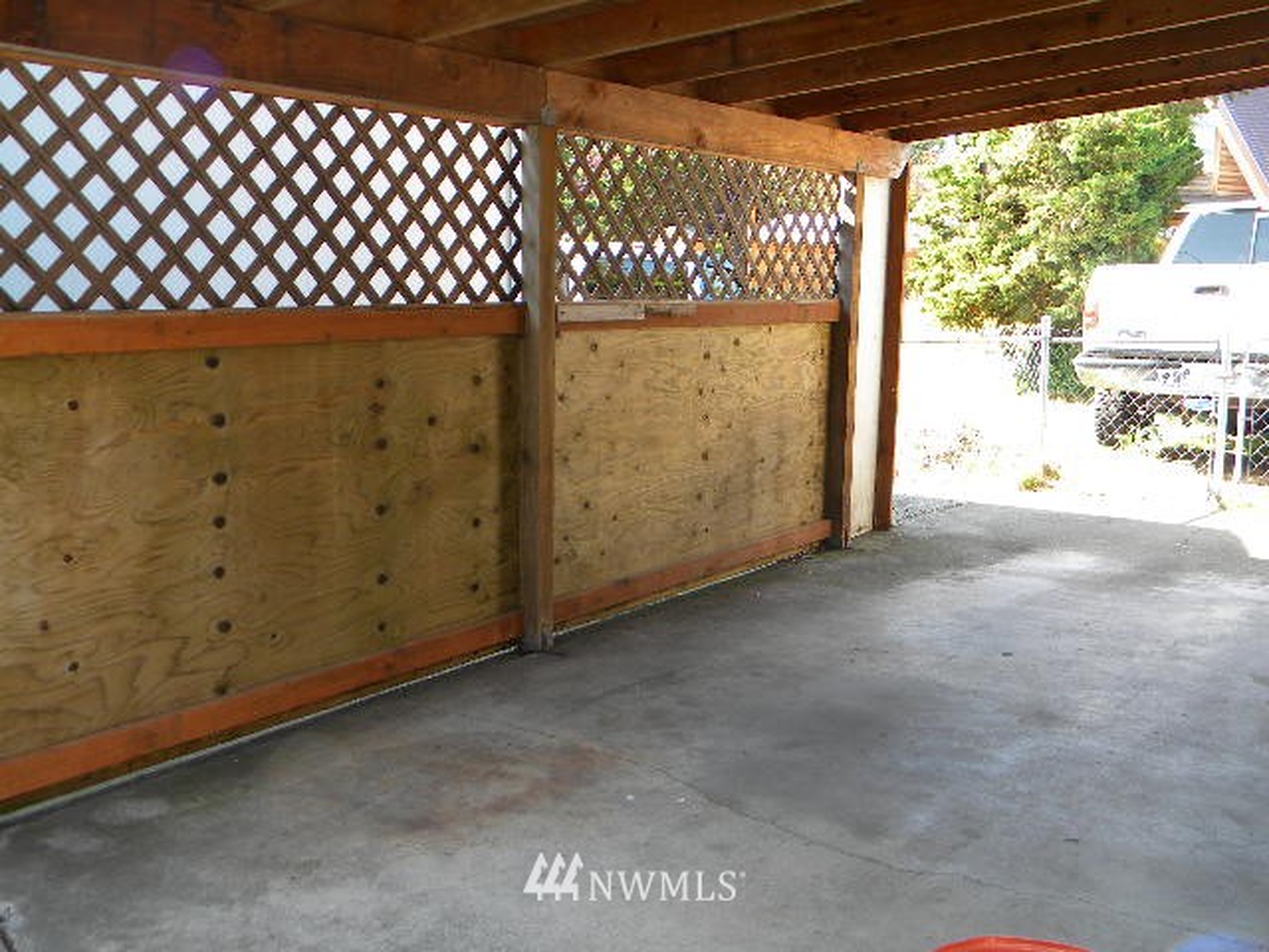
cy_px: 476
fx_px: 1320
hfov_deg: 51.4
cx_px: 634
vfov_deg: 39.7
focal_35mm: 36
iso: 80
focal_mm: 6.4
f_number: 3.7
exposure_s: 1/58.5
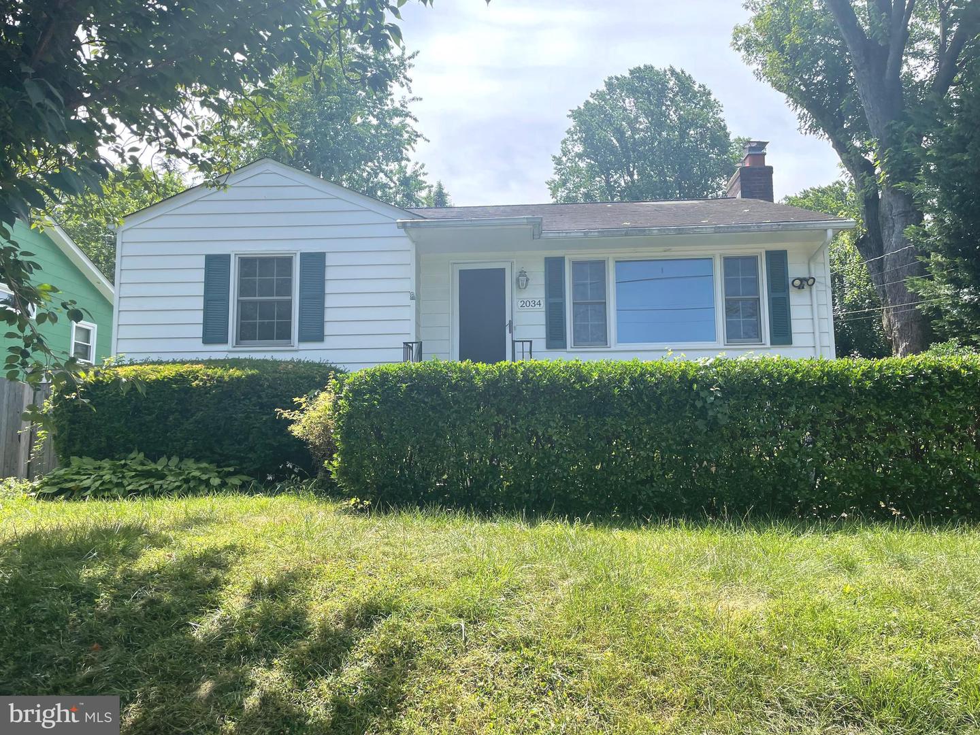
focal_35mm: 26
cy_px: 368
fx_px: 736
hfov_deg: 67.3
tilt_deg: +7.9
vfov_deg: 53.1
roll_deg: +1.0
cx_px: 490
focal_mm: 4.2
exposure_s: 1/1335
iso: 32
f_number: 1.6
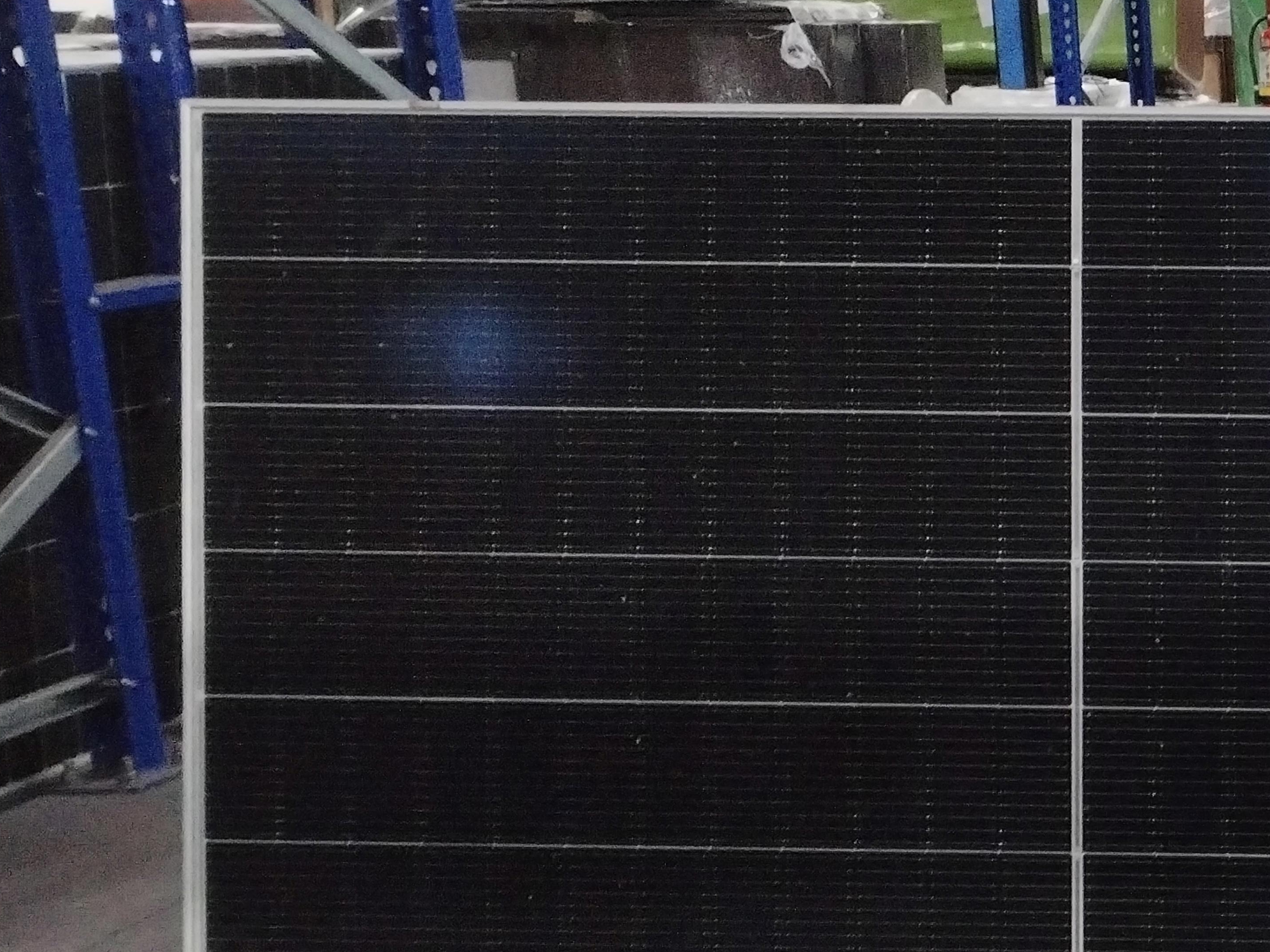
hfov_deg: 18.4
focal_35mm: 93
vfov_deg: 15.8
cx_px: 1967
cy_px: 759
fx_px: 3412
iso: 742
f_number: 1.8
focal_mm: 4.75
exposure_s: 1/25
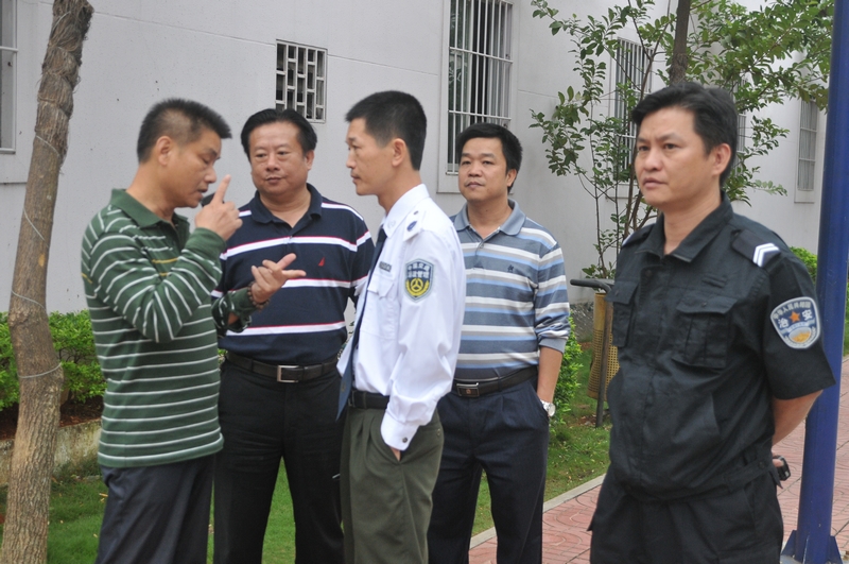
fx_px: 1236
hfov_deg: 37.9
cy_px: 282
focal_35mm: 52
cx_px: 424
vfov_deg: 25.7
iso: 640
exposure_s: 1/60
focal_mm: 35
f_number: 4
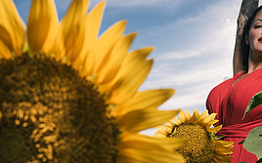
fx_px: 378
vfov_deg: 24.2
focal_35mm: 53
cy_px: 118
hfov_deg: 38.1
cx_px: 111
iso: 64
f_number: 7.1
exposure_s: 1/200
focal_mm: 24
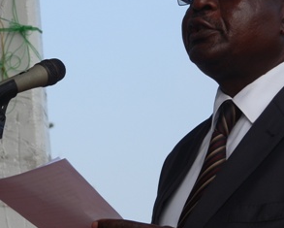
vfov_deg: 6.6
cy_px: 109
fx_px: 1960
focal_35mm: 233
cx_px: 134
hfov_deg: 8.3
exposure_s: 1/640
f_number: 4.2
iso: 80
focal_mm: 25.04
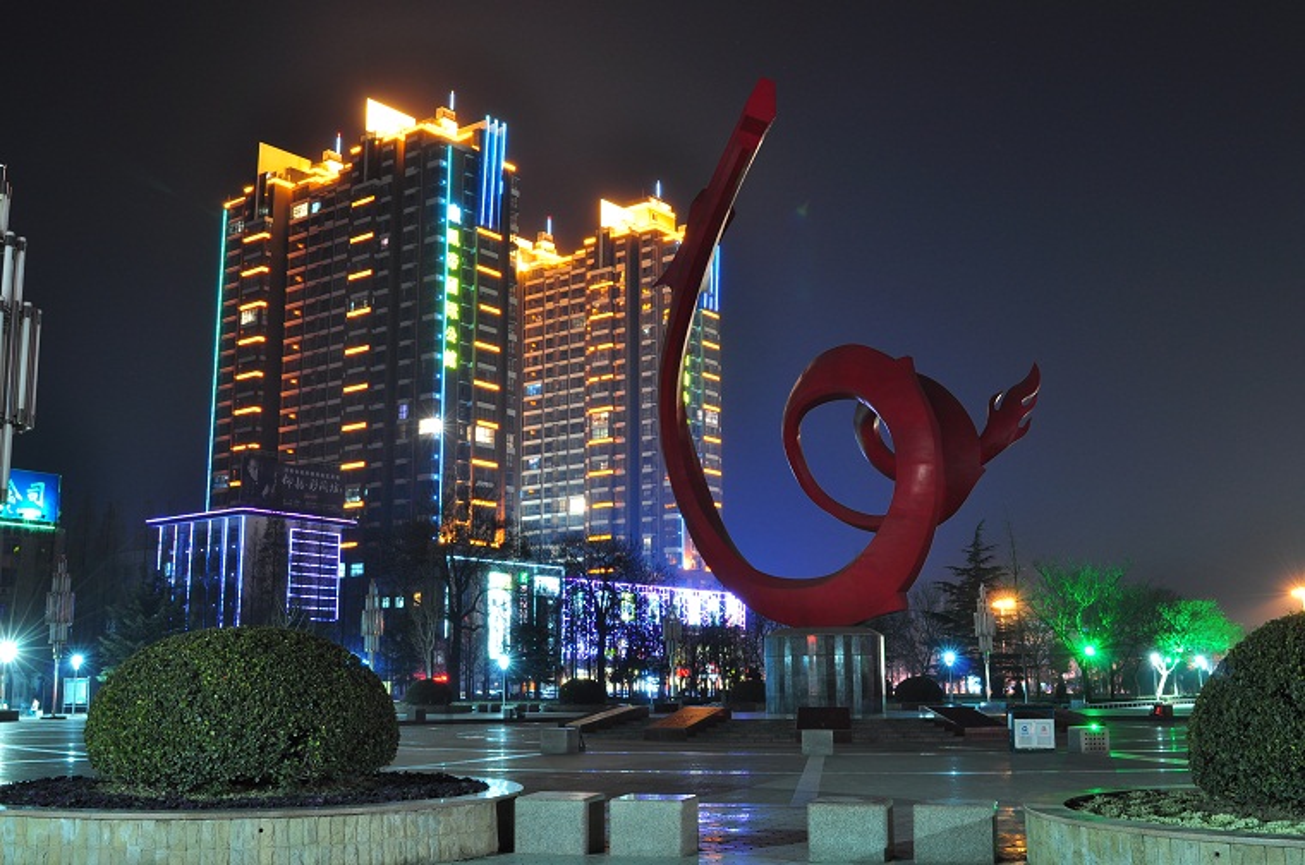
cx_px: 652
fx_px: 1303
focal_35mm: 36
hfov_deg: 53.2
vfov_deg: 36.7
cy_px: 432
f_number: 11
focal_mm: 24
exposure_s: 25
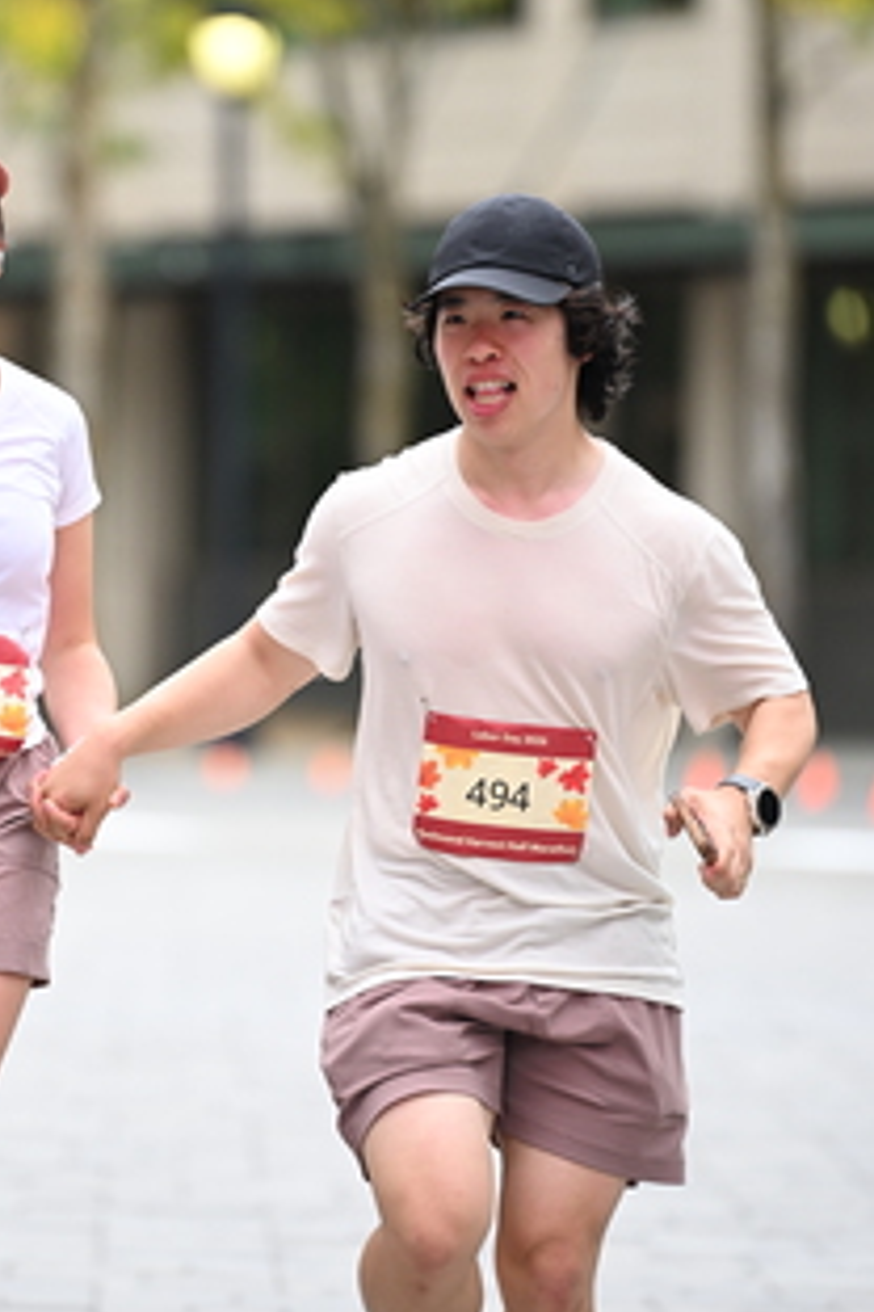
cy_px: 521
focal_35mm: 353
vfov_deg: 5.8
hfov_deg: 3.9
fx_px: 12854
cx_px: 233
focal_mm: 200
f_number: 2.8
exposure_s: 1/1600
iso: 640
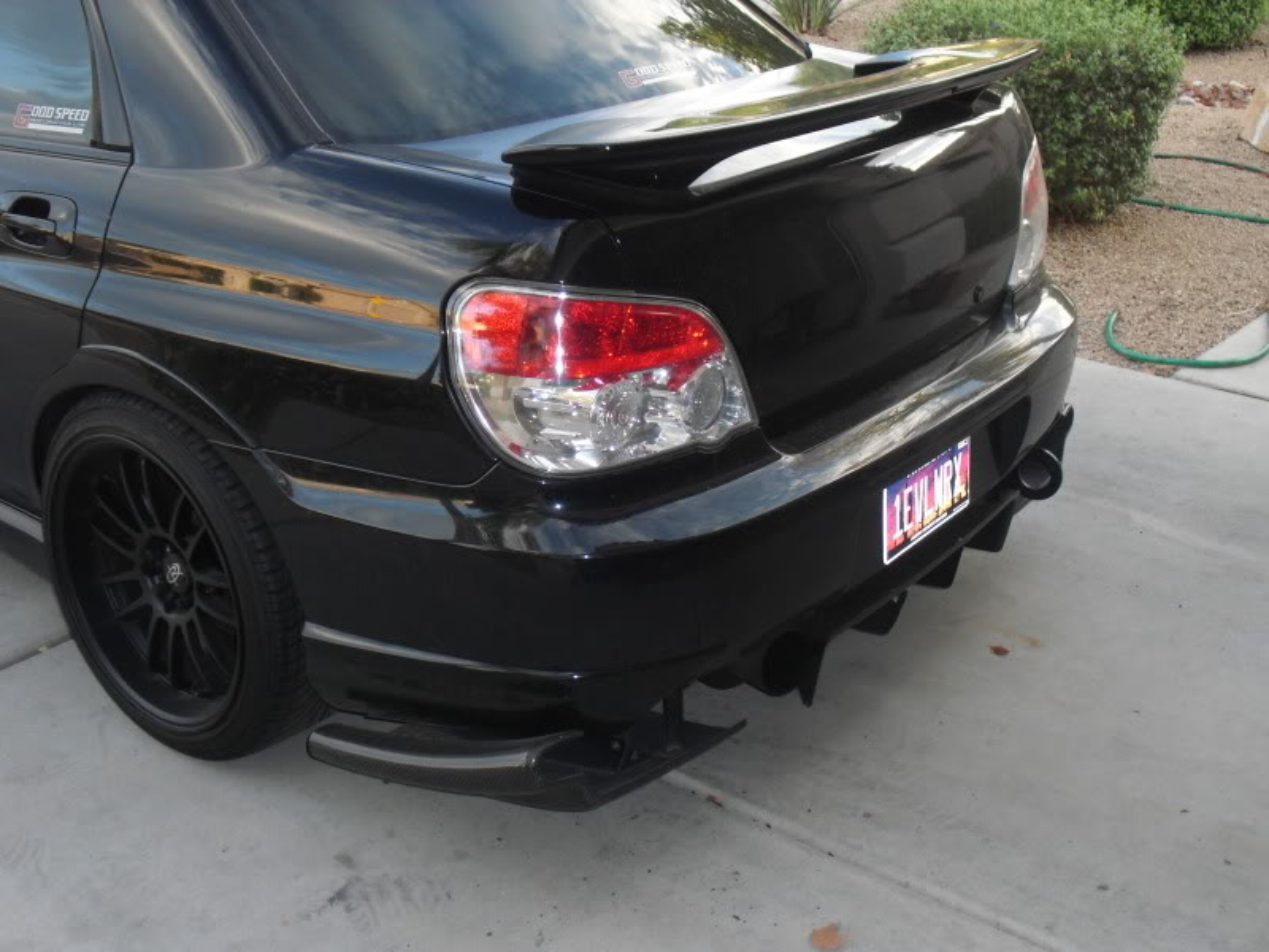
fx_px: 1576
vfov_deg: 33.6
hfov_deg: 43.9
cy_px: 476
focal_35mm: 43
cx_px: 634
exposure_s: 1/60
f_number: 3.4
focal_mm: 7.7
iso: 200
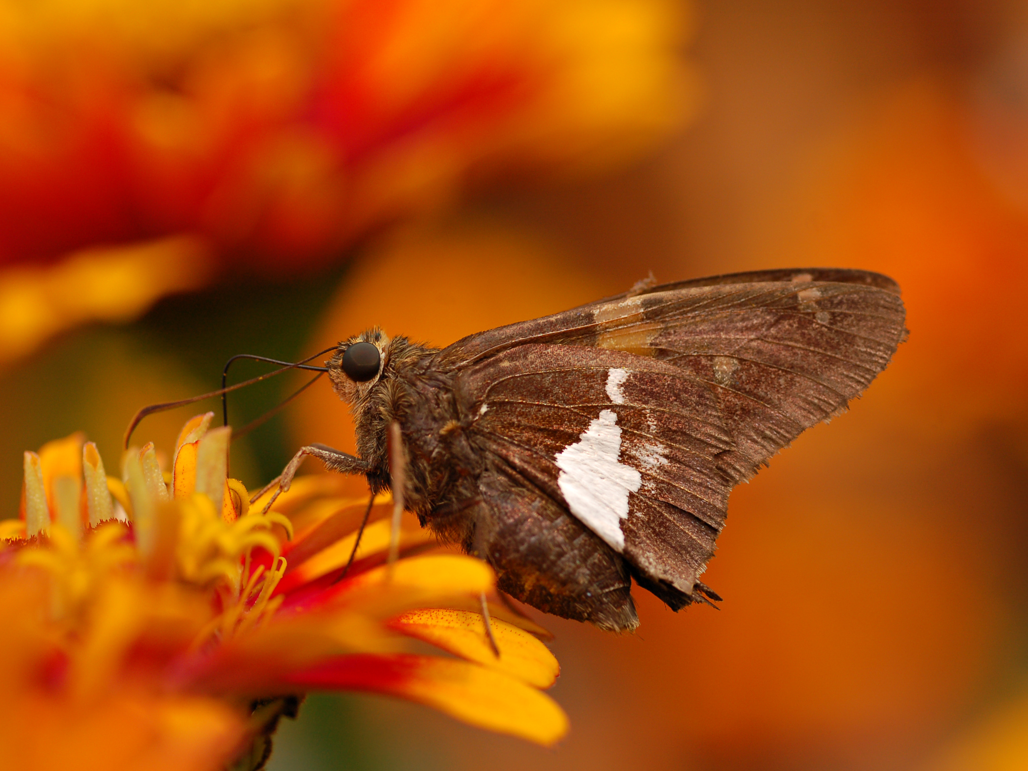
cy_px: 393
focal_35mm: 117
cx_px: 489
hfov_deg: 16.8
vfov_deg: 12.7
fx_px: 3475
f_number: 4
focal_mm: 70
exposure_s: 1/1600
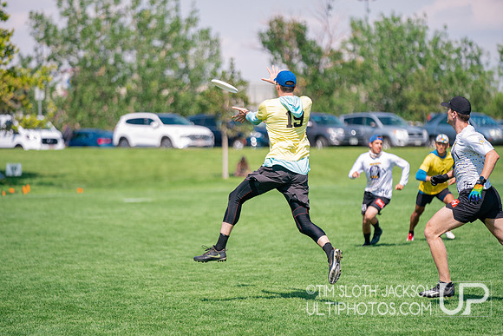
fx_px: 2683
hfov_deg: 10.7
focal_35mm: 192
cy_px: 168
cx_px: 252
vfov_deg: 7.2
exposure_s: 1/8000
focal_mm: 192
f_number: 2.8
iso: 640
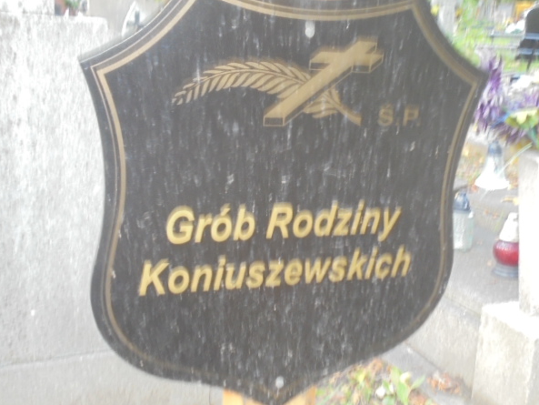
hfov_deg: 45.8
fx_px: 639
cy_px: 188
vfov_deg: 35.1
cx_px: 277
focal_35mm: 41
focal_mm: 6.9
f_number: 4.2
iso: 400
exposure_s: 1/10
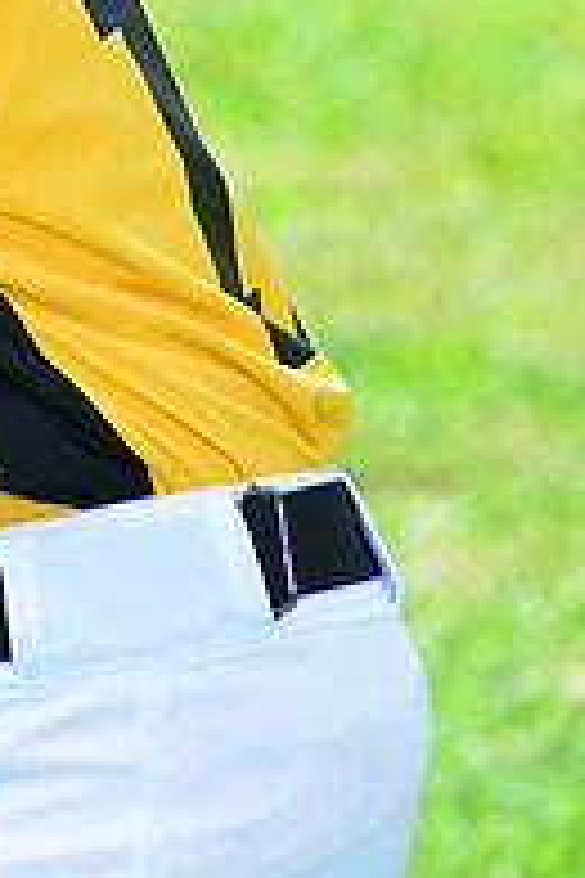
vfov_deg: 3.5
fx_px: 14502
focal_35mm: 595
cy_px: -216
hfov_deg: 2.3
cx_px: -200
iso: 200
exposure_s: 1/200
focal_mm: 200
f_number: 8
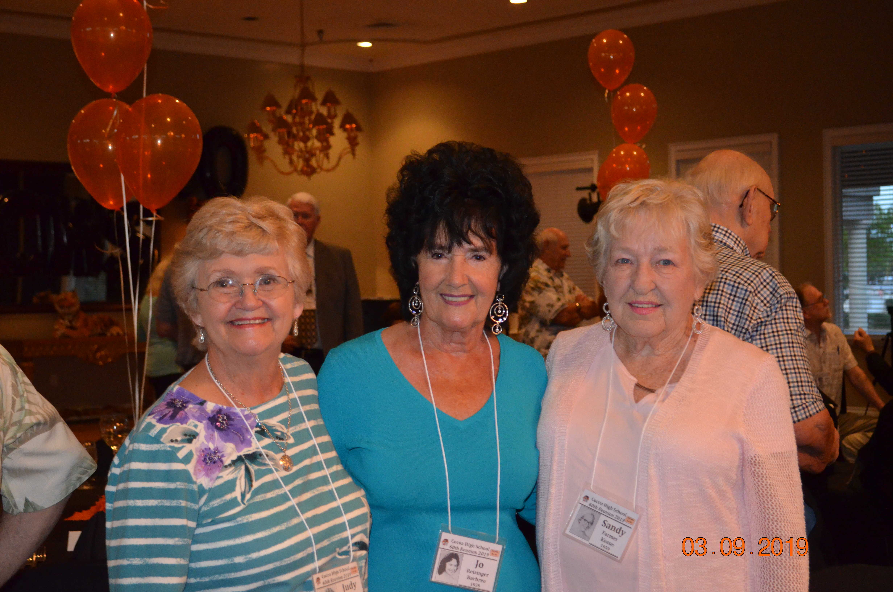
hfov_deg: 35.1
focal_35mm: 57
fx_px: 1411
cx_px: 446
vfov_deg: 23.7
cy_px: 296
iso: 3200
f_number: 5
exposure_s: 1/60
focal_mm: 38
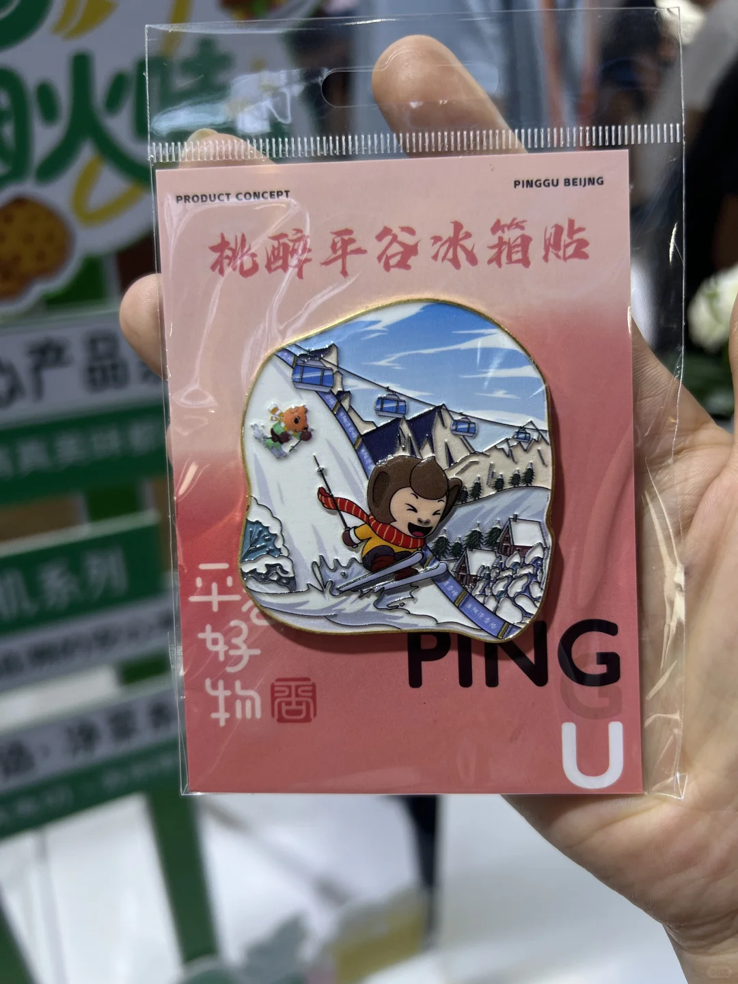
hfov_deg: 53.1
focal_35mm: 26
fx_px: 739
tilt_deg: -30.1
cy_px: 492
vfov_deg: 67.3
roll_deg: +1.2
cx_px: 369
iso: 50
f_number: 1.5
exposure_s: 1/646
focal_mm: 5.7
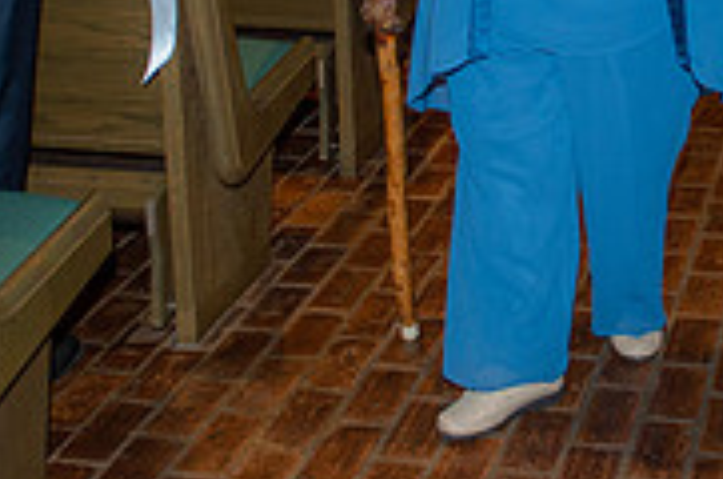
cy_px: -68
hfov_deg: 25.6
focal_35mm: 77
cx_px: 643
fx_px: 1544
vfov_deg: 17.0
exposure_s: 1/125
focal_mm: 24
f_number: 5
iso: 1250
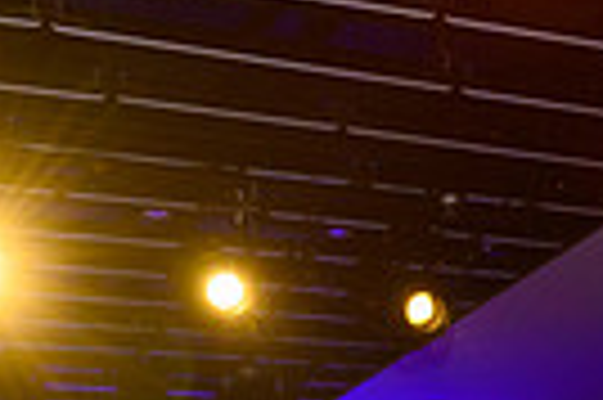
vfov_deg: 12.0
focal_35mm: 104
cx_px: 752
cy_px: 733
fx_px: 1740
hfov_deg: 18.5
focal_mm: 24
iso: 1600
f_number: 4
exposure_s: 1/200
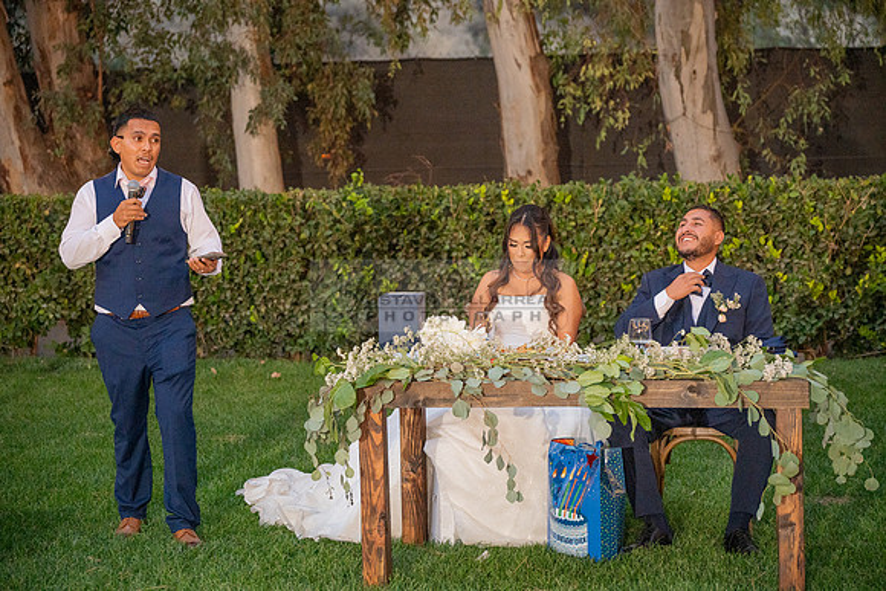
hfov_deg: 24.5
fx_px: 2043
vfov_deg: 16.5
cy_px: 296
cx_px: 443
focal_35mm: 83
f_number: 4
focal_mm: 83
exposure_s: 1/200
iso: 2500
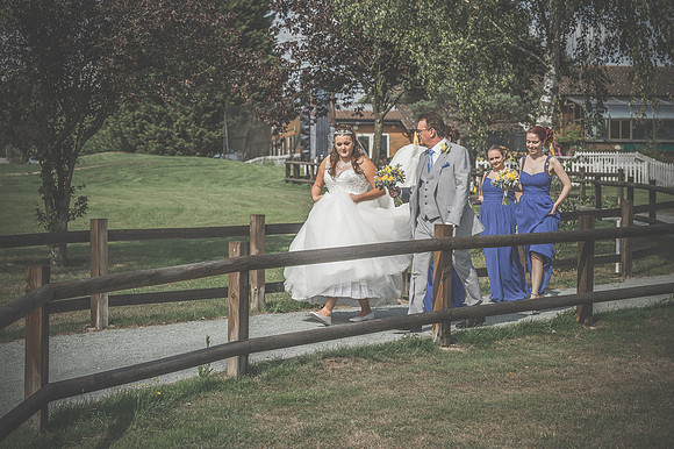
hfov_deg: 23.9
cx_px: 337
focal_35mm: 85
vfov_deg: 16.1
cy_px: 224
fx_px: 1590
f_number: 6.3
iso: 100
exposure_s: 1/400
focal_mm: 85
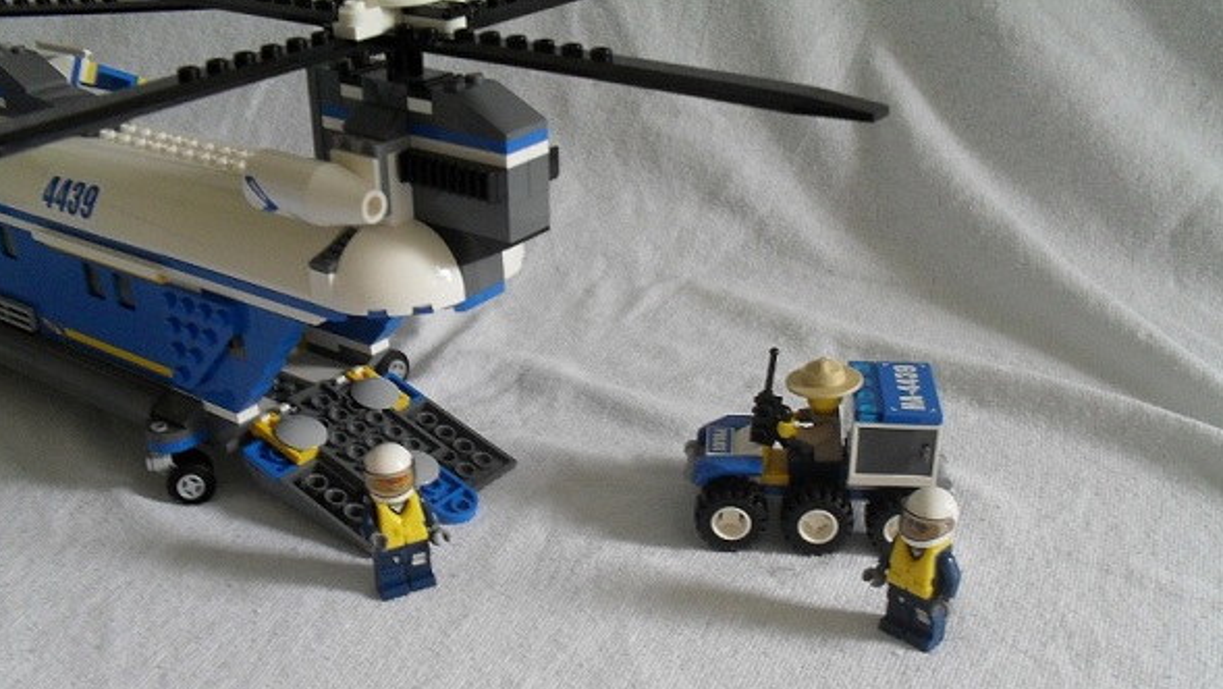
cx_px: 607
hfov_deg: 51.6
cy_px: 465
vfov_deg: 30.2
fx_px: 1265
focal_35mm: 39
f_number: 3.2
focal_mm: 6.3
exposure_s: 1/8
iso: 200
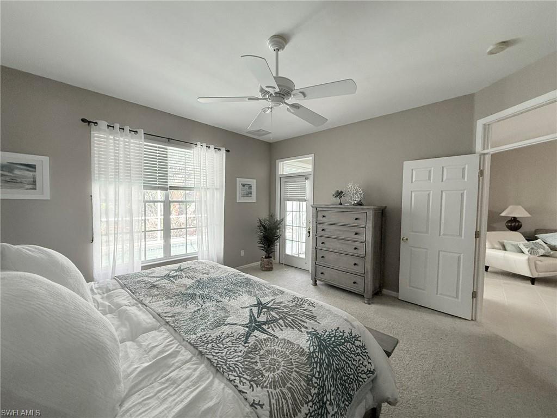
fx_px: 225
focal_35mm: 14
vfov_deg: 85.7
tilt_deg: -2.3
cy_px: 209
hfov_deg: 102.1
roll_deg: -0.3
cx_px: 278
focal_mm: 2.22
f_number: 2.2
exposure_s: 1/99
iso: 320
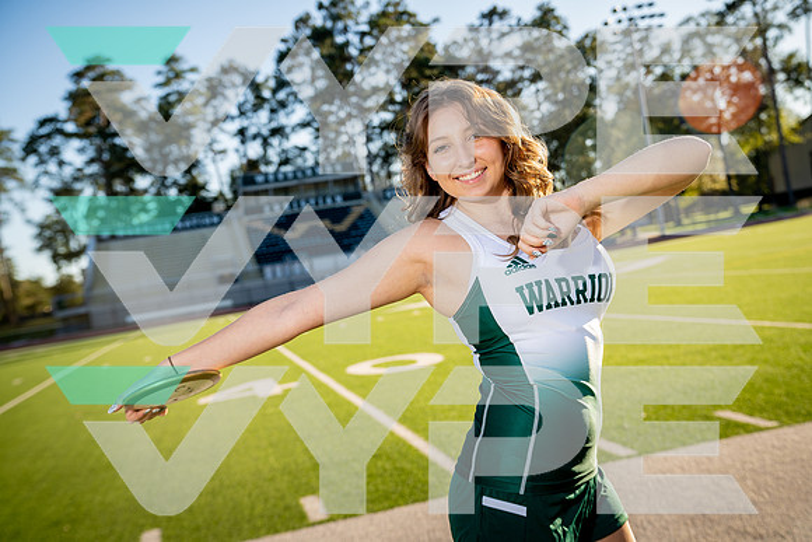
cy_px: 271
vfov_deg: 31.2
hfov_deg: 45.4
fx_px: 970
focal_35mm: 43
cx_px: 406
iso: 100
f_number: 4
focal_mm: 43
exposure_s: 1/250
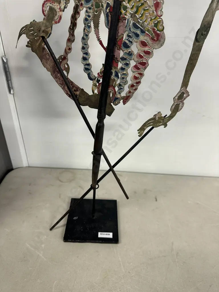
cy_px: 146
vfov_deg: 71.6
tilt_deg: -32.4
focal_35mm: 24
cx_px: 110
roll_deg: -1.9
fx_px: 202
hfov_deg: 56.8
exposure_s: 1/50
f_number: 1.78
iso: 125
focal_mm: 6.86
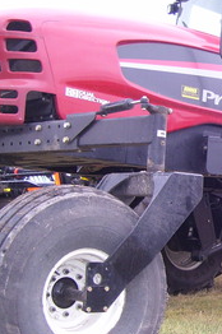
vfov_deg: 25.4
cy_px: 171
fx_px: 742
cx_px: 263
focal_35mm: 80
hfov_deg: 16.4
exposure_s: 1/90
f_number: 2.7
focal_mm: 6
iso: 125
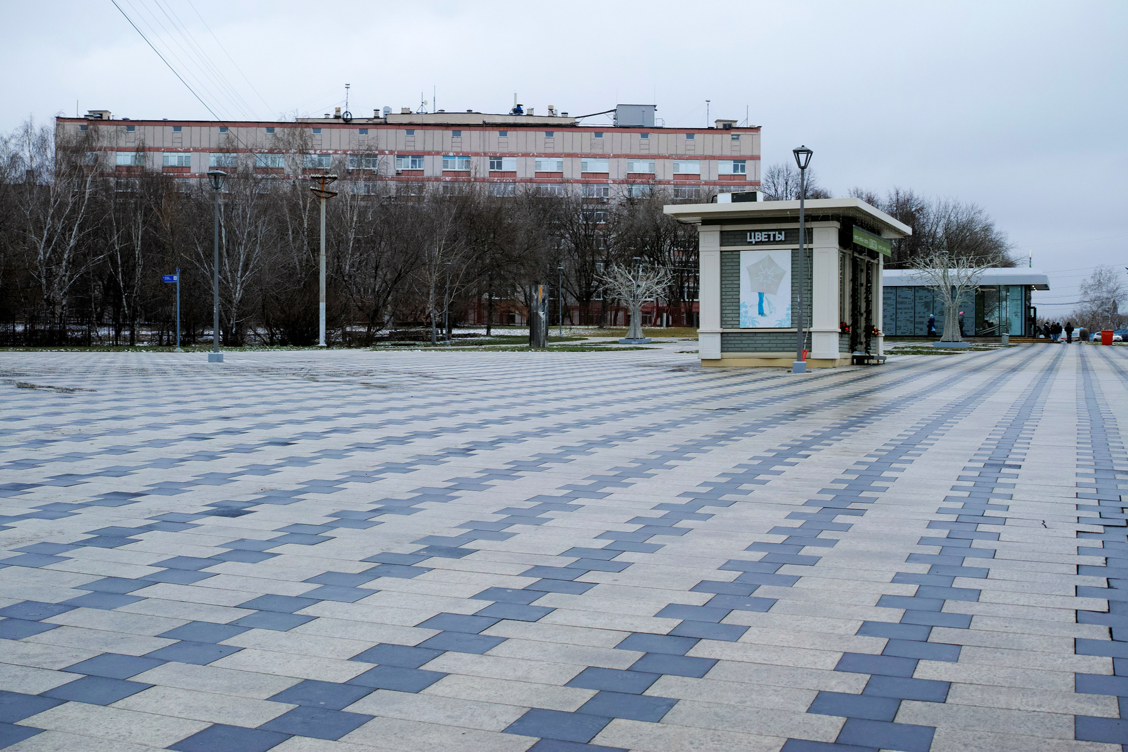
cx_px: 564
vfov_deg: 29.9
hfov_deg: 43.6
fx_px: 1410
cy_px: 376
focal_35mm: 45
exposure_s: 1/125
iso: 100
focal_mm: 30
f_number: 5
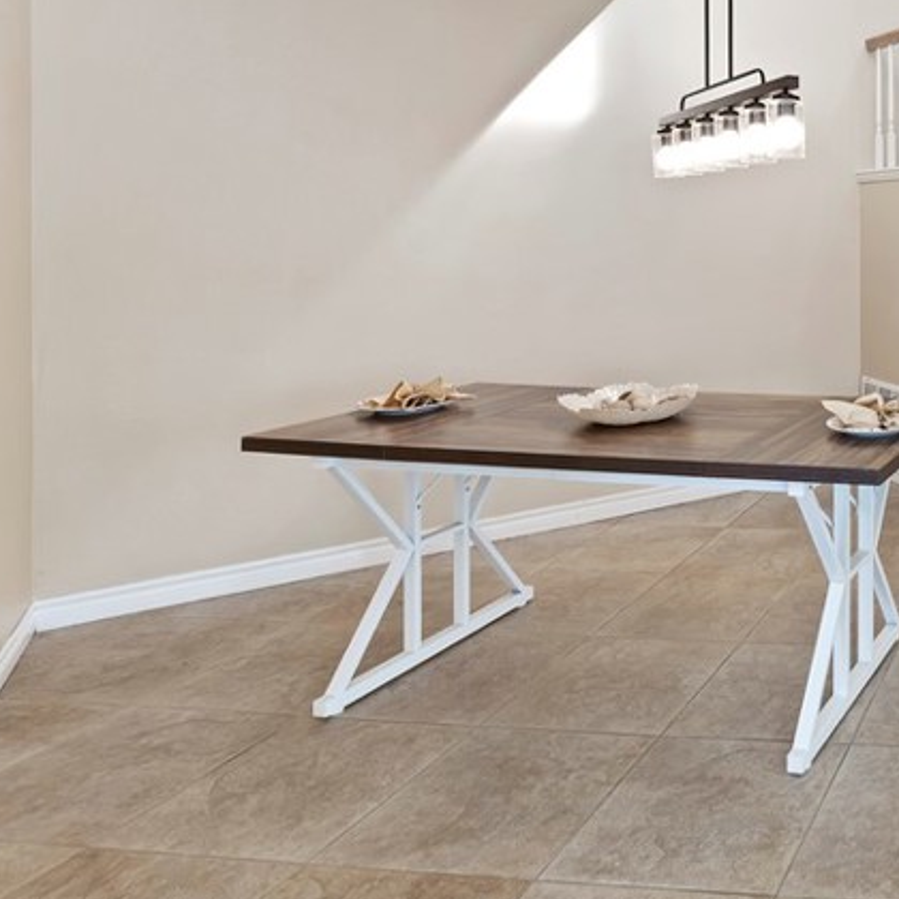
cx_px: 1027
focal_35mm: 29
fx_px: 852
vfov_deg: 53.4
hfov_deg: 41.8
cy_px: 239
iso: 500
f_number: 10
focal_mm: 14
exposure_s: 1/8
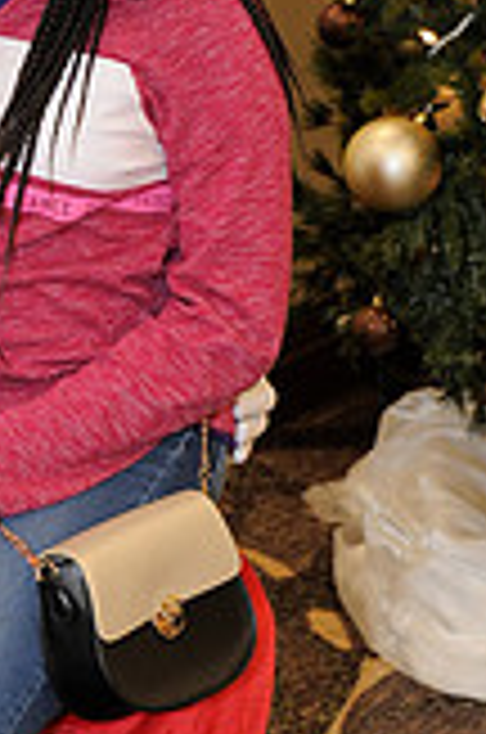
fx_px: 2318
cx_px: -230
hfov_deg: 11.5
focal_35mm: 114
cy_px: 270
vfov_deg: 17.9
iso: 1600
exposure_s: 1/100
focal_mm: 32
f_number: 4
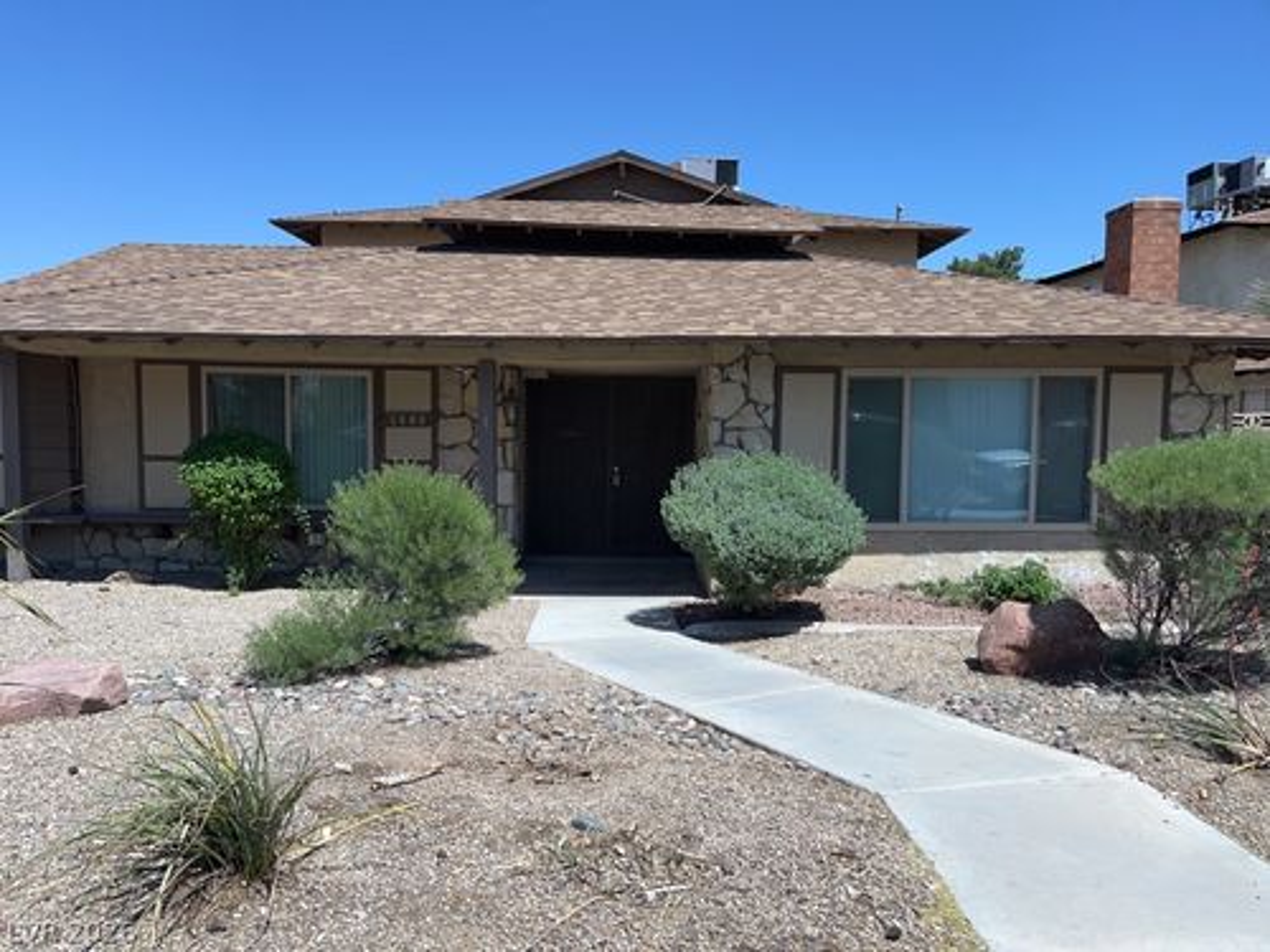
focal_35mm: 26
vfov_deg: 53.1
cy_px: 476
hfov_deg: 67.3
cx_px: 635
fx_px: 954
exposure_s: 1/5319
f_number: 1.6
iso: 32
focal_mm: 5.1
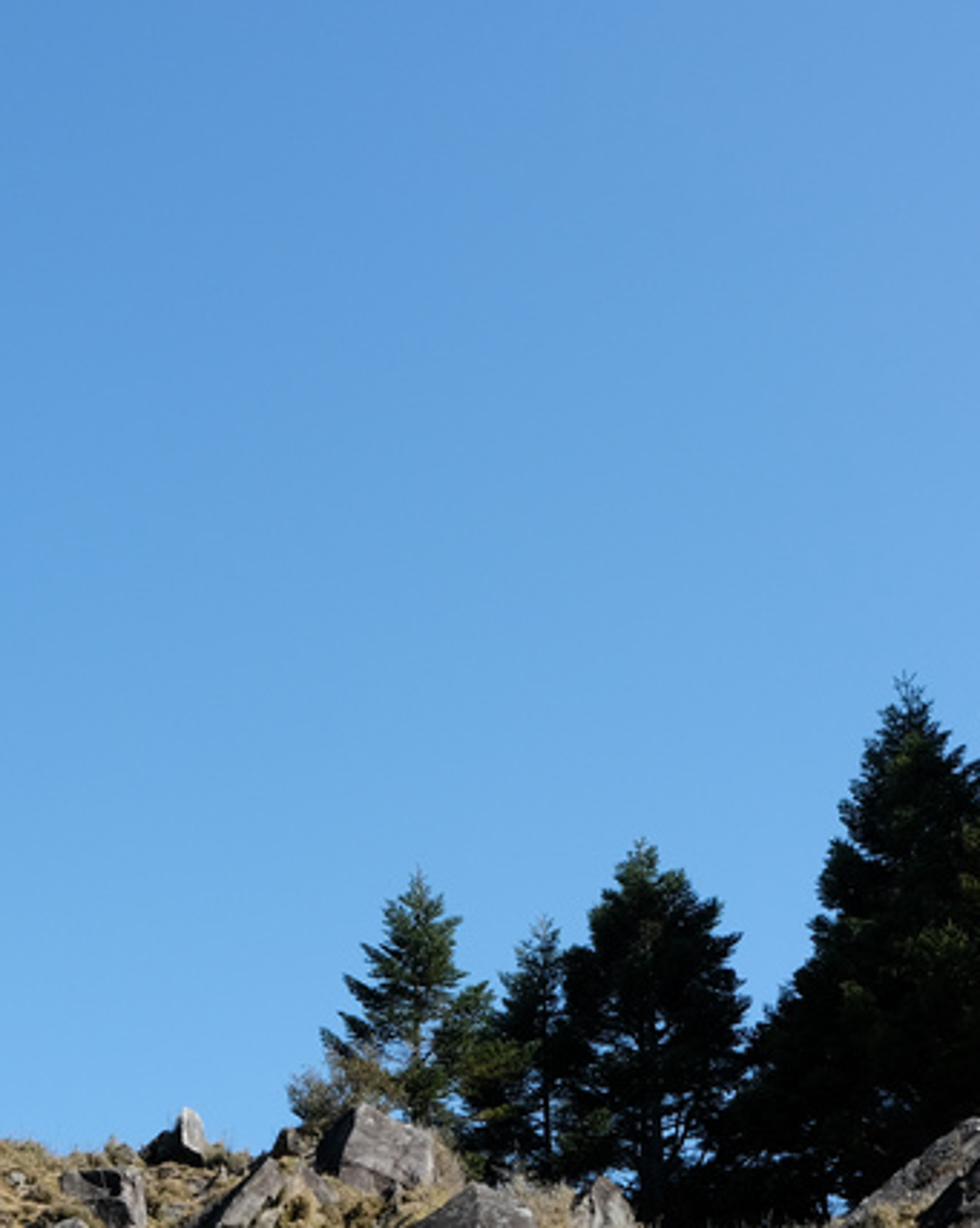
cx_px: 98
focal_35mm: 77
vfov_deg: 24.7
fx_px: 2795
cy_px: 795
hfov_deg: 19.5
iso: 400
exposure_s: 1/450
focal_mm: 23
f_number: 8
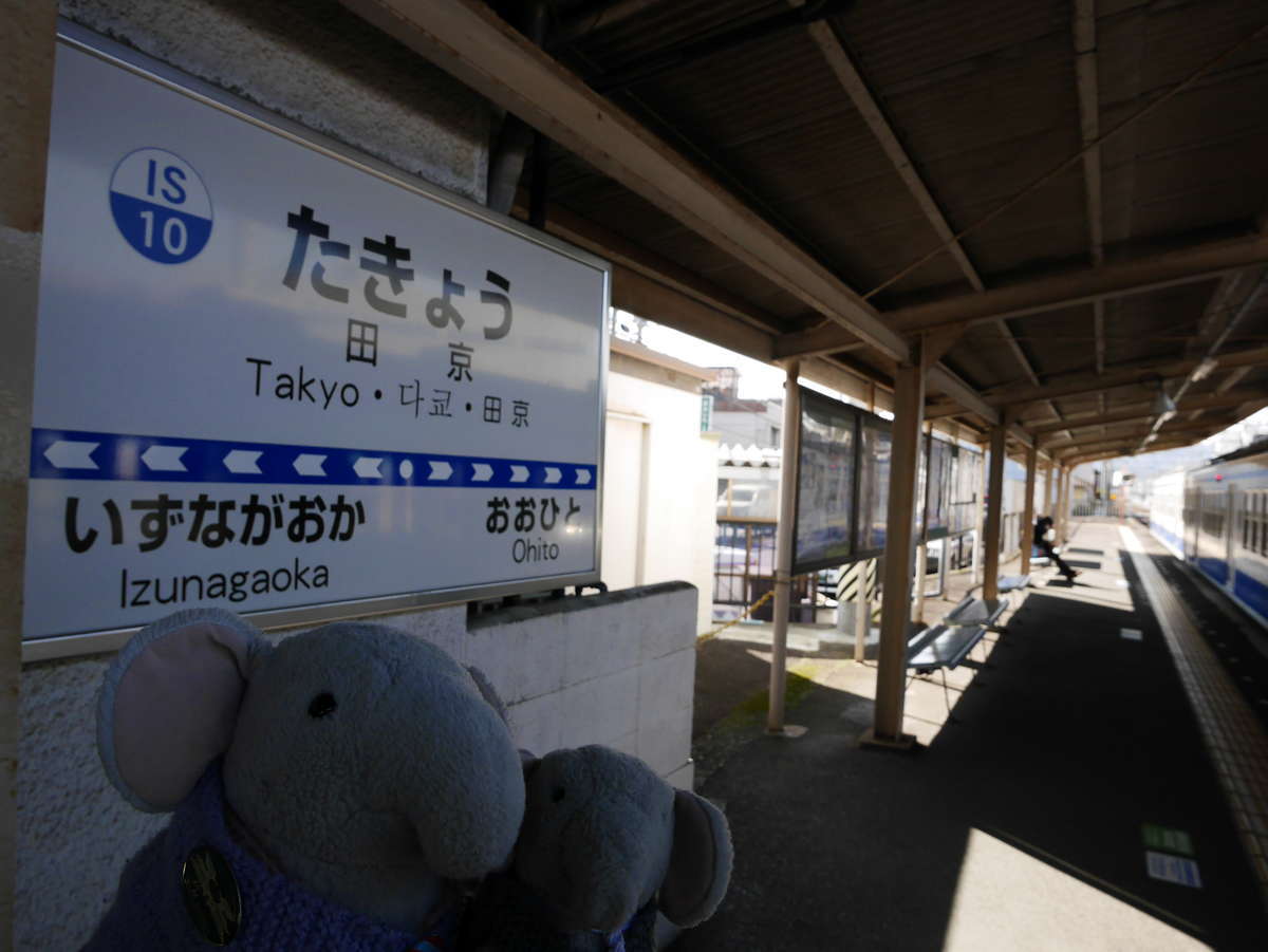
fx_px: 879
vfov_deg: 56.8
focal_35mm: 24
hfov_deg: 71.6
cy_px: 476
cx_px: 634
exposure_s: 1/400
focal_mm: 12
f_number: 5.6
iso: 640
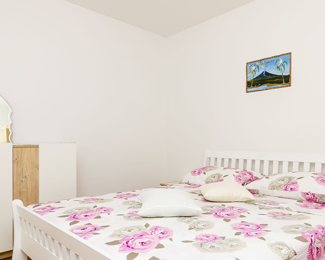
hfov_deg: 64.1
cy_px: 143
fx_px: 260
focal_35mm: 27
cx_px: 163
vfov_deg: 53.1
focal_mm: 10
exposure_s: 1/200
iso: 250
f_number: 6.3
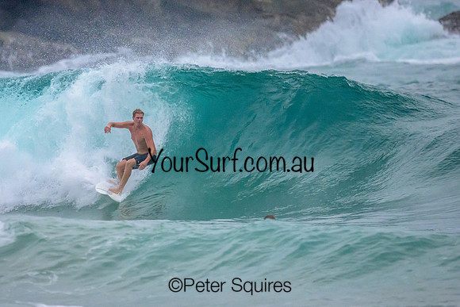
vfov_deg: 1.3
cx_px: 170
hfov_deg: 1.9
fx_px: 14058
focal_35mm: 1100
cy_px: 115
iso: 4500
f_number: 6.3
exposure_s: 1/2000
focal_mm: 800
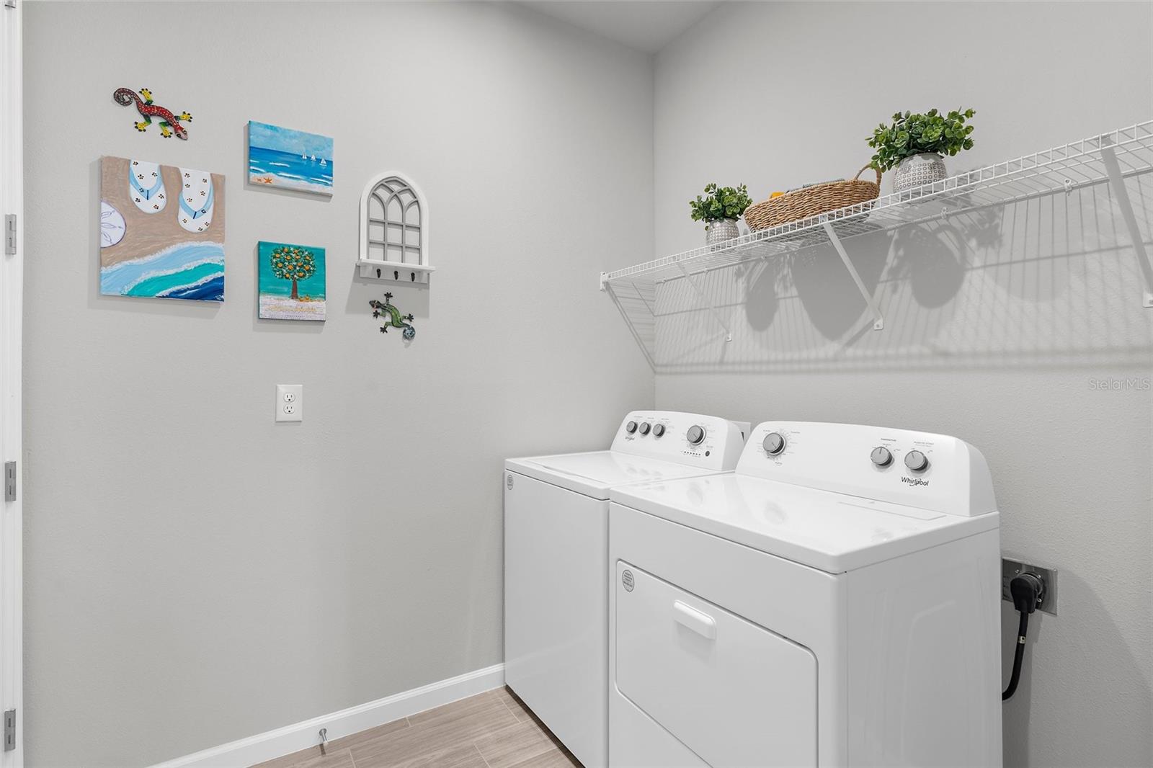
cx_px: 576
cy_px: 384
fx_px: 544
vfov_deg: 70.4
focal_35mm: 17
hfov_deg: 93.3
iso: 400
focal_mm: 17
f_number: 8
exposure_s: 1/4
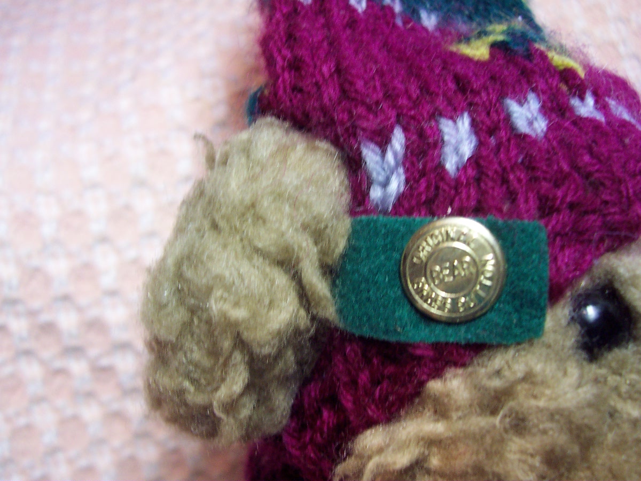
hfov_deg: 50.1
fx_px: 685
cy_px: 240
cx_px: 320
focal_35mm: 37
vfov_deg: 38.7
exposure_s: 1/30
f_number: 2.8
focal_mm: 5.6
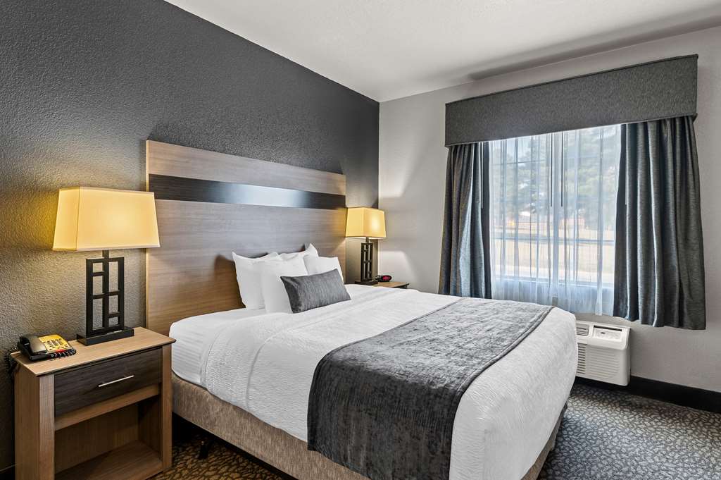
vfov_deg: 67.3
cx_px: 360
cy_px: 240
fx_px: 360
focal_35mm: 18
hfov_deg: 90.0
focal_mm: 18
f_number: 8
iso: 400
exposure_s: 1/1.67
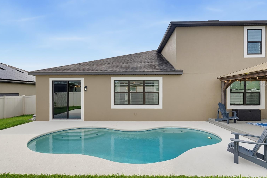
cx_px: 133
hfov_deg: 82.5
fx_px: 152
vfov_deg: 60.6
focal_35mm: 21
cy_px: 85
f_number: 13
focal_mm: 19.5
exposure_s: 1/2500
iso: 1600
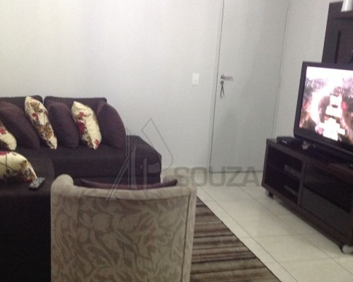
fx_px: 470
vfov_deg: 33.4
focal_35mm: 45
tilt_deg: -15.6
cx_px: 182
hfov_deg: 41.1
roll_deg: -4.0
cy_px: 160
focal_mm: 4.28
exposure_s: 1/15
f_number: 2.4
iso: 250
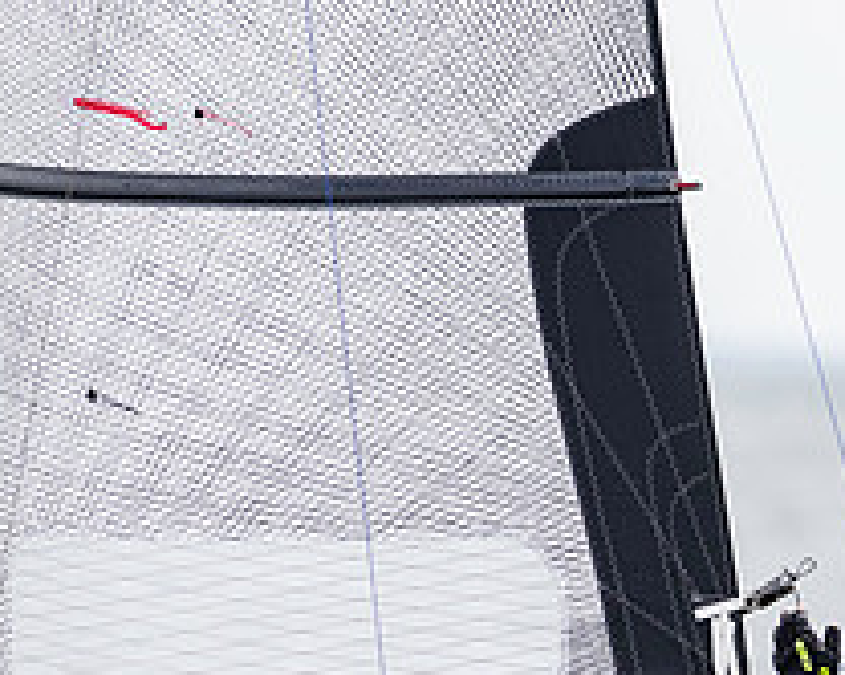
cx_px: 780
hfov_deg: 1.6
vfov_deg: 1.3
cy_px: 754
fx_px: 29483
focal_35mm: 1180
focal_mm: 300
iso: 400
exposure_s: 1/4000
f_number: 5
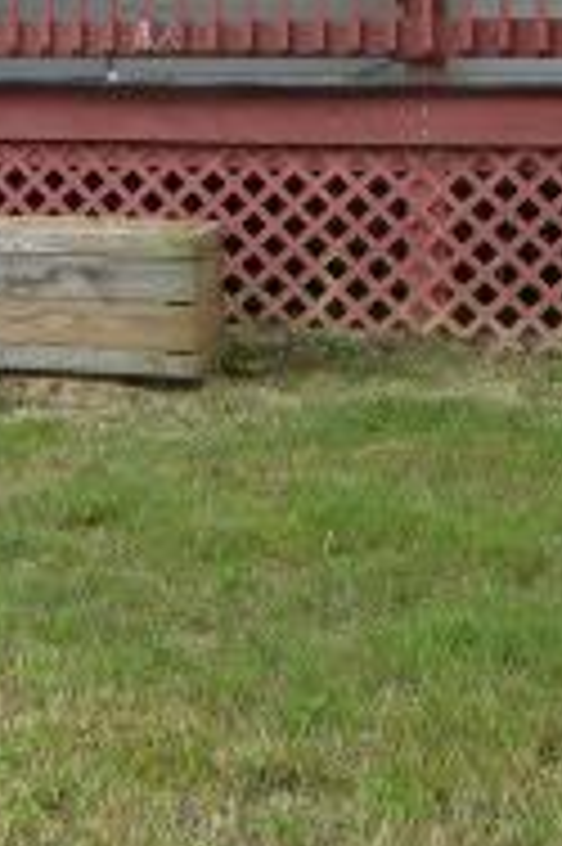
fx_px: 1994
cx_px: -216
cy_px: 27
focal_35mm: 85
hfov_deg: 15.1
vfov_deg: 23.1
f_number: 4
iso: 100
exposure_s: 1/160
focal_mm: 4.3
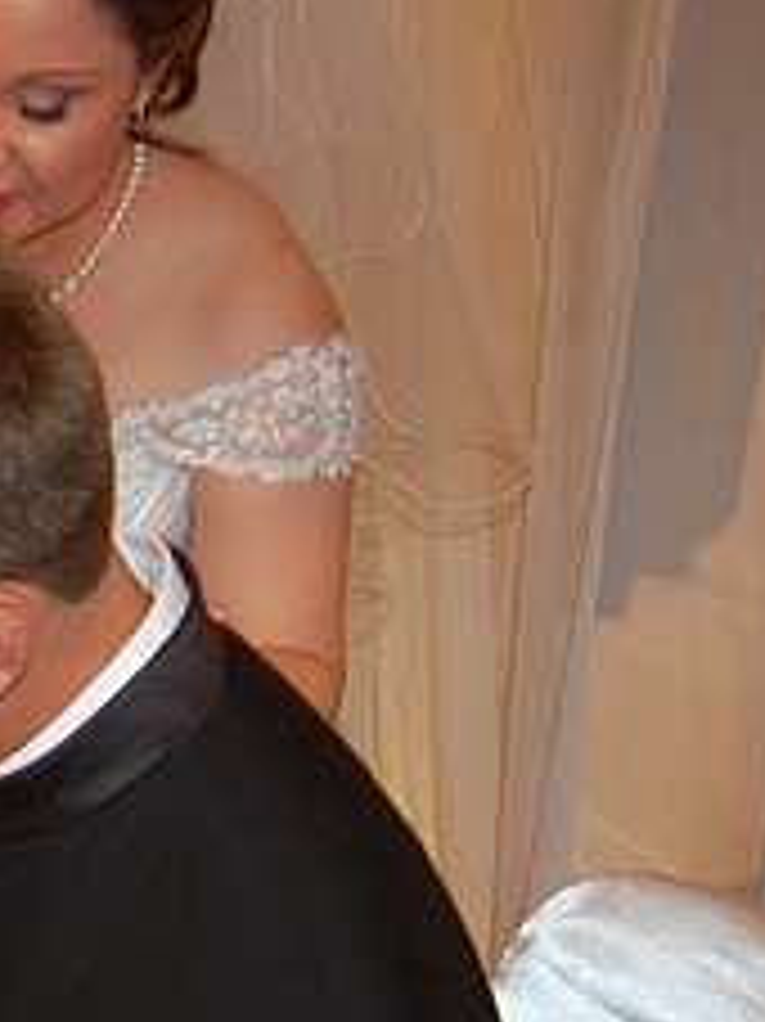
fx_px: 2389
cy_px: 783
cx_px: -504
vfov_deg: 23.8
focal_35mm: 81
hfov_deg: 16.1
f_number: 3.8
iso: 400
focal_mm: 22
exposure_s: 1/60
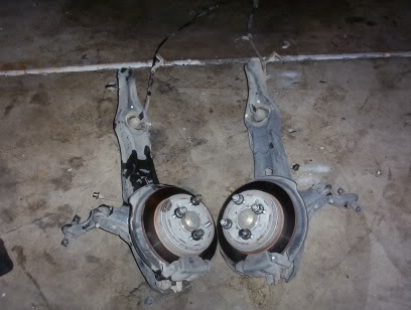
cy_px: 155
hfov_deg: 47.8
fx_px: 464
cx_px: 206
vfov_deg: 37.0
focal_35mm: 39
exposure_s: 1/30
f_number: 4.5
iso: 140
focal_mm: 6
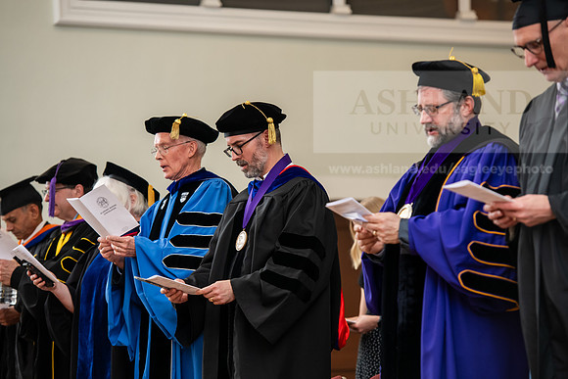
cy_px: 190
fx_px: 2288
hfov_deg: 14.2
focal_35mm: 145
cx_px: 284
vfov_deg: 9.5
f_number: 3.5
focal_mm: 145
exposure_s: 1/200
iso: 1250
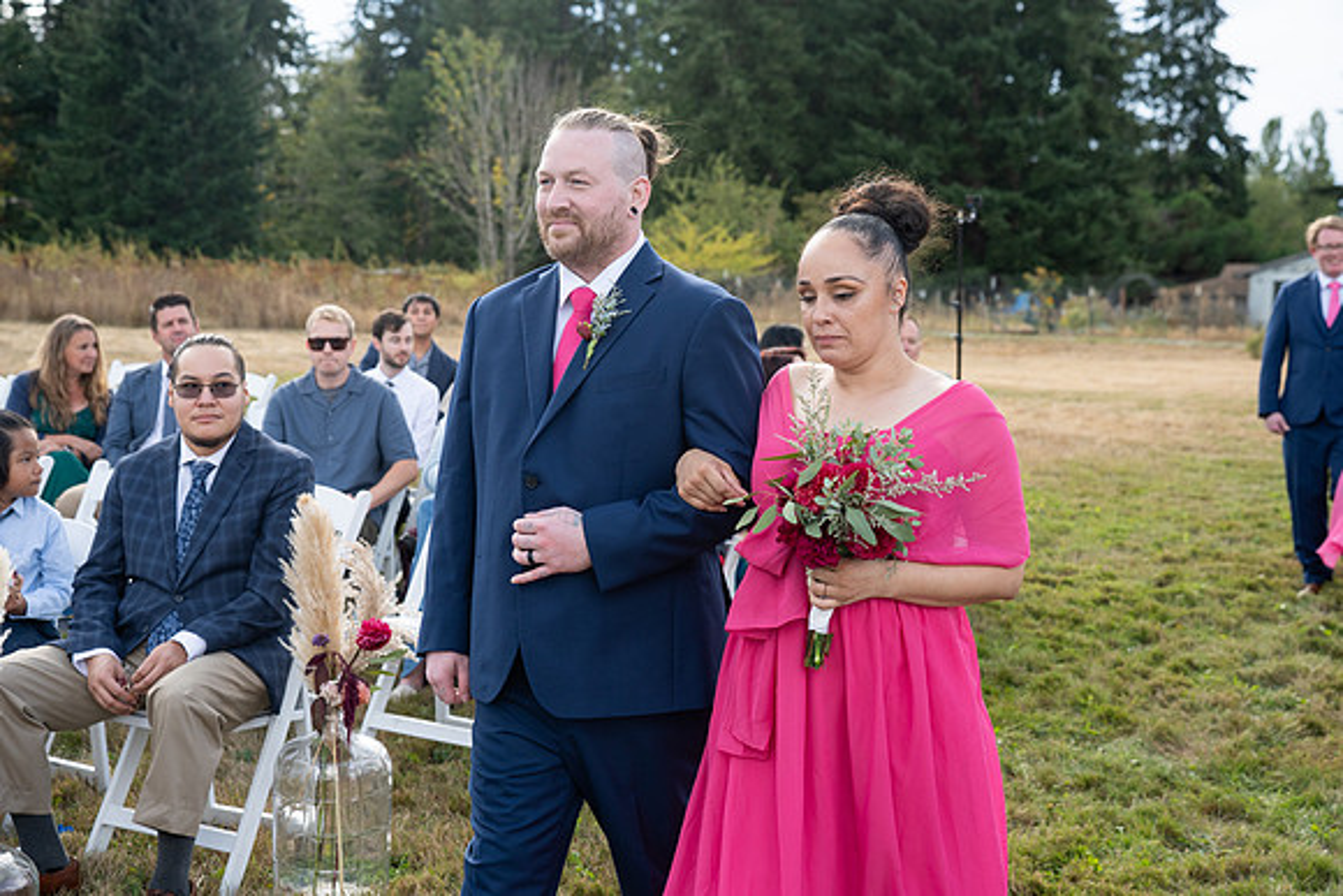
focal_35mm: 49
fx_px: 1828
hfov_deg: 40.3
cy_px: 448
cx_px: 672
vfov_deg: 27.5
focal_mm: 49
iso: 400
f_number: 4.5
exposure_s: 1/800
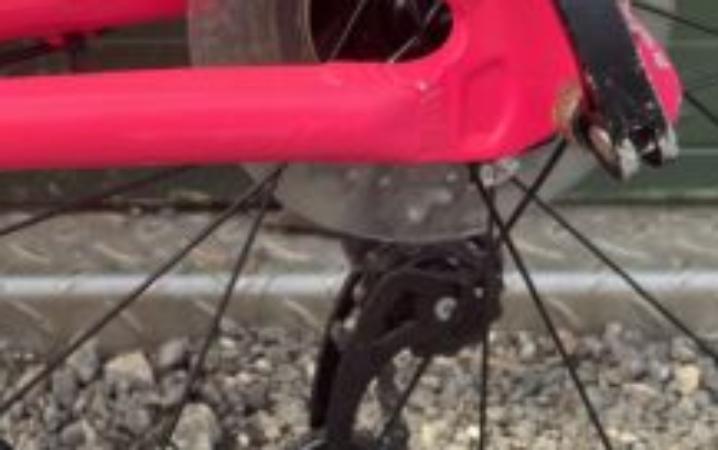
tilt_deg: -14.1
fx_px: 1195
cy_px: -109
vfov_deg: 19.9
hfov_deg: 31.0
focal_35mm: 61
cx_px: -3
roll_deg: +1.0
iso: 50
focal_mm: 5.1
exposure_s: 1/598
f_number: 1.6
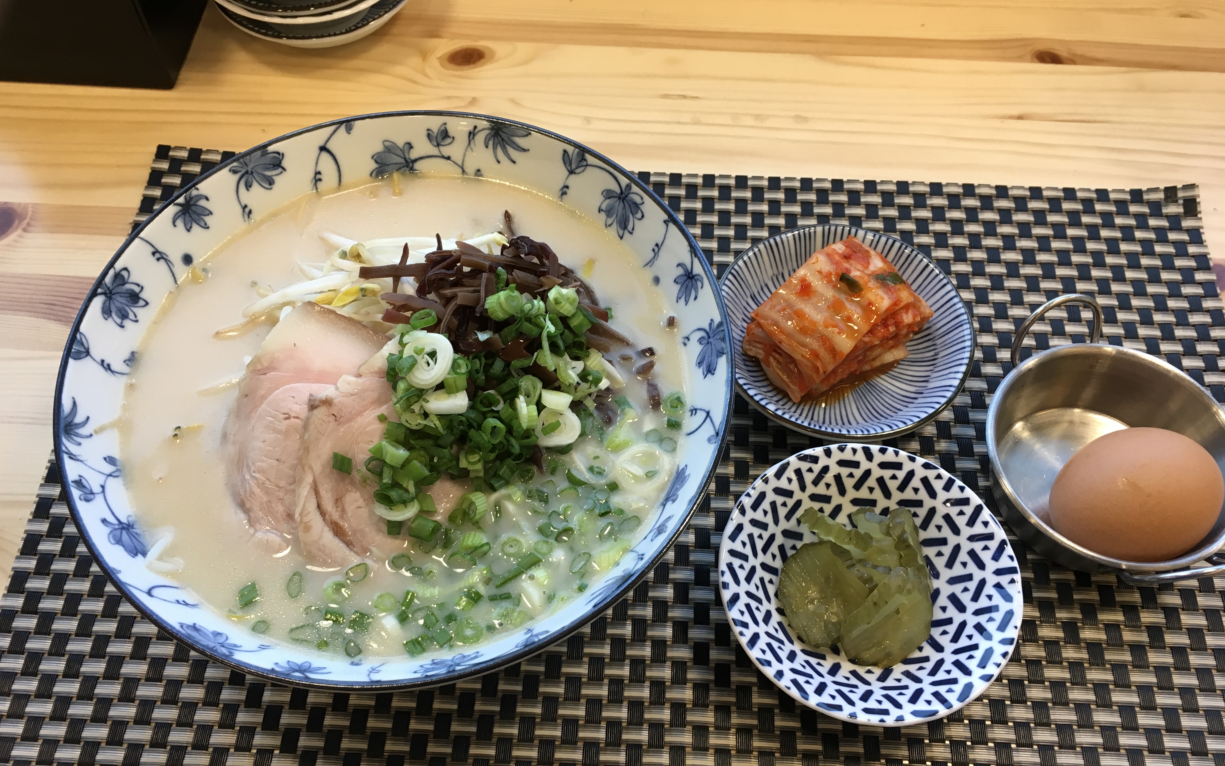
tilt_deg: -61.2
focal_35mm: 31
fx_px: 1035
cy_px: 453
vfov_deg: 40.5
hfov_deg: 61.2
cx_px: 610
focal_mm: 4.15
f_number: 2.2
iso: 25
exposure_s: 1/30
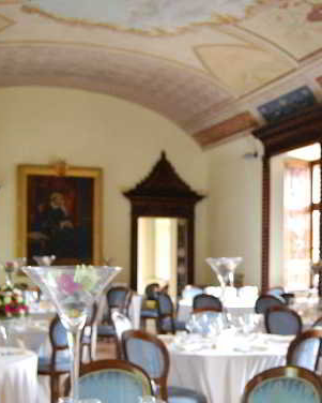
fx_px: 643
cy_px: 270
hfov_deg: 27.8
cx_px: 228
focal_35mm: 54
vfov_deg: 34.4
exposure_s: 1/30
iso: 800
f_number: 3.5
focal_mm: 18
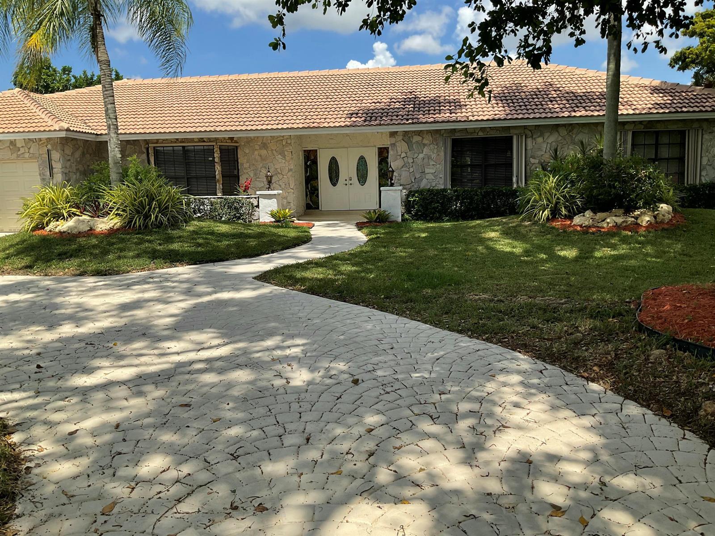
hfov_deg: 61.7
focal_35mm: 29
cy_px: 268
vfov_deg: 48.2
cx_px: 358
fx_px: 599
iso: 16
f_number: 1.8
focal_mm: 3
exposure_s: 1/1984
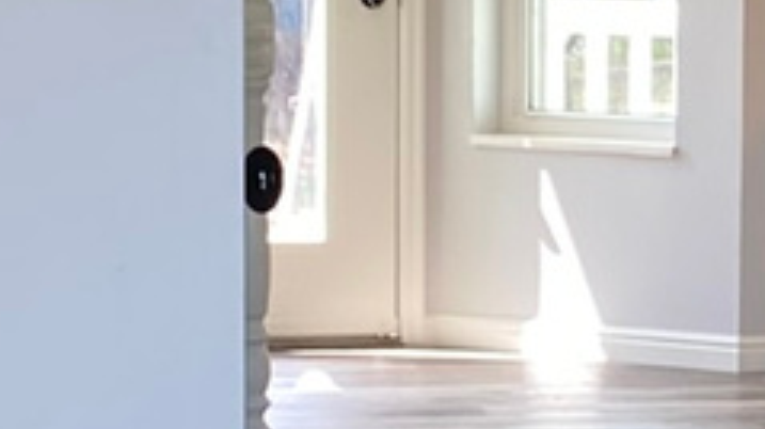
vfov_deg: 6.7
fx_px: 3689
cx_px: 768
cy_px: 195
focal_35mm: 182
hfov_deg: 11.7
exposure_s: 1/100
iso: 40
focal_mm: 4.25
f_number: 1.8
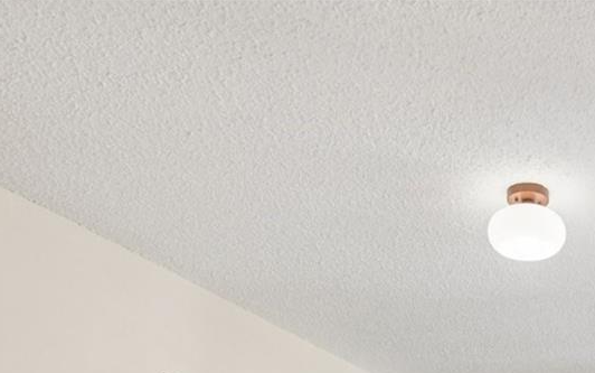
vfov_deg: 21.3
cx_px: 585
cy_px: 590
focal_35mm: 49
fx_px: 795
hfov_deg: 37.1
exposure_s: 1/60
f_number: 8
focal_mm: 16
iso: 400
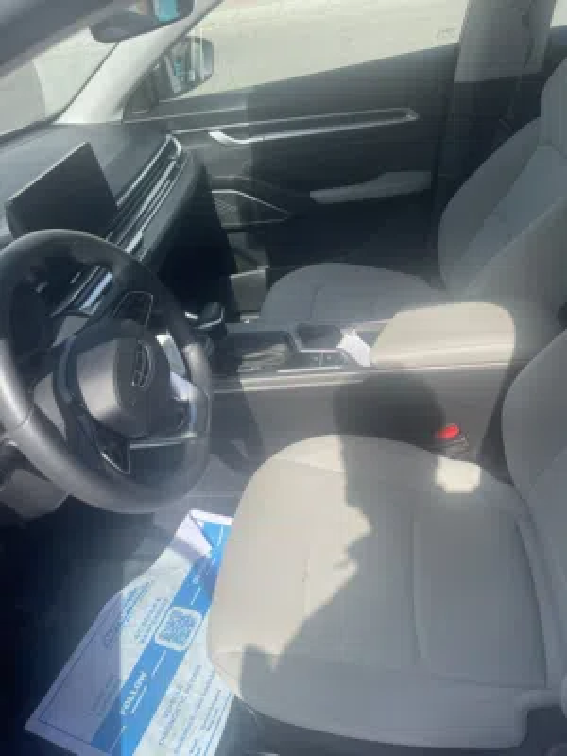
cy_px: 378
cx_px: 284
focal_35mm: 25
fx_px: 546
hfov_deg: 54.9
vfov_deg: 69.4
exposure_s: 1/1689
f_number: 1.6
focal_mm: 5.1
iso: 32
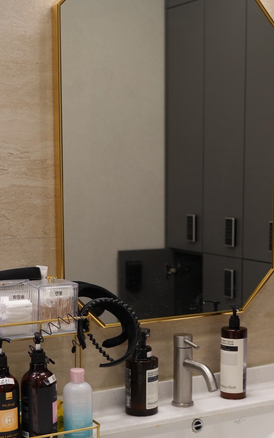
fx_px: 765
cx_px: 160
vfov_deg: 31.8
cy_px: 277
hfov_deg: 20.3
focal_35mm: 64
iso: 320
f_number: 4
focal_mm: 39
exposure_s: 1/40
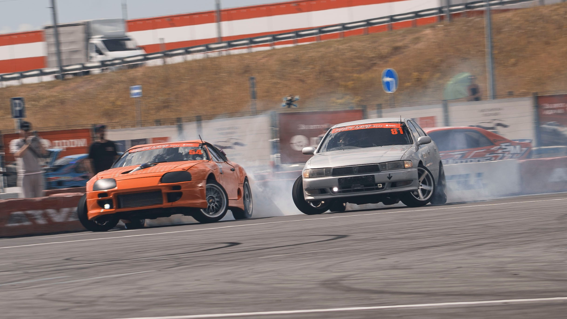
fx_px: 5141
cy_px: 162
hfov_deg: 6.3
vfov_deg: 3.6
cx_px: 371
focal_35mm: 342
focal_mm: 135
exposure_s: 1/125
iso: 100
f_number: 10
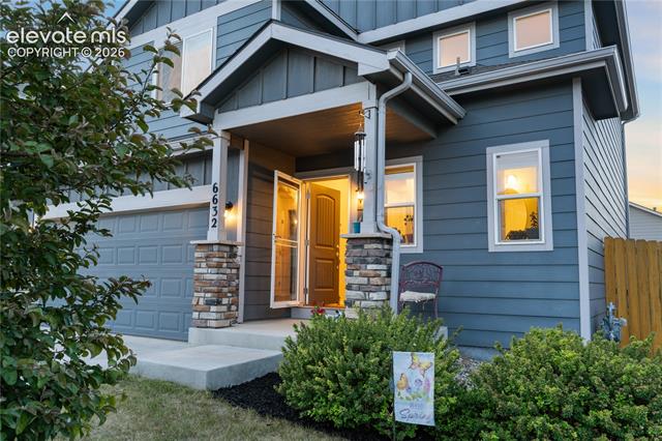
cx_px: 331
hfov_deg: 65.5
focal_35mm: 28
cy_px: 220
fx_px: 515
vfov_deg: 46.4
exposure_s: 1/1.25
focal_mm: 28
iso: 250
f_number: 9
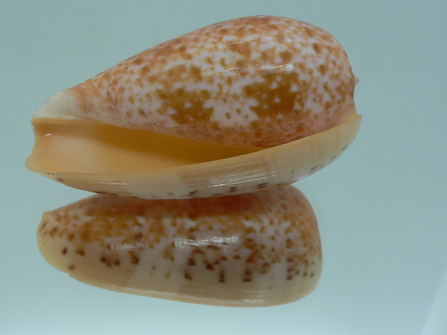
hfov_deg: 42.0
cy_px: 136
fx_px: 581
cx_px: 191
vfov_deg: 32.1
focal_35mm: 45
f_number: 2.8
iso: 80
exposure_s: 1/60
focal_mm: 4.6
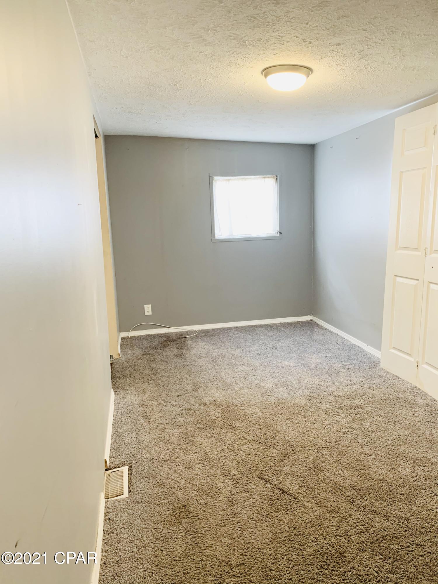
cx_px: 219
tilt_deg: -8.4
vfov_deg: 67.3
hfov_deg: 53.1
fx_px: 439
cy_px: 292
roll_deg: +1.5
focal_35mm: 26
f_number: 1.8
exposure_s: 1/60
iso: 200
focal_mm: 4.25
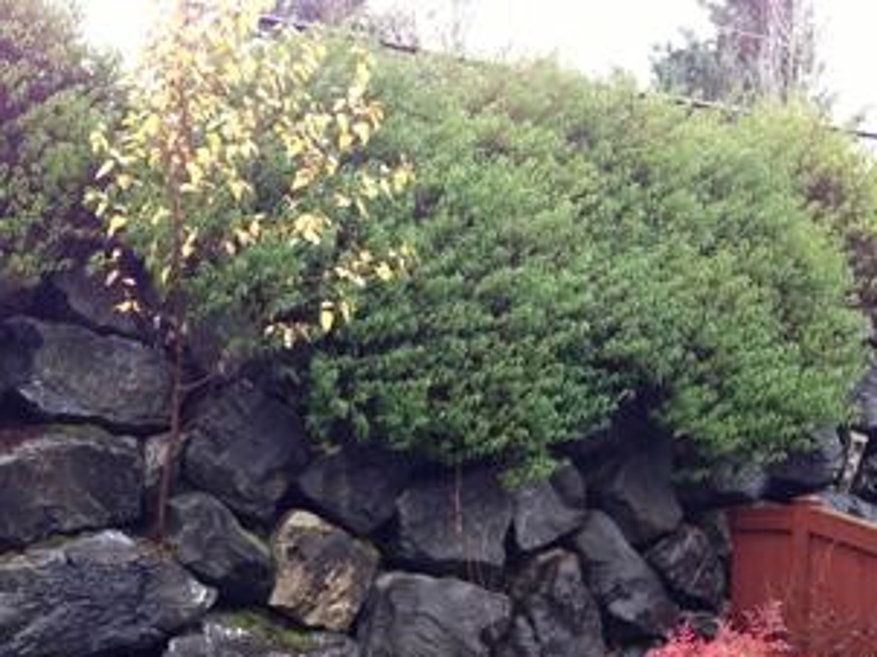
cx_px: 369
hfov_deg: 27.8
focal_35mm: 70
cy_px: 674
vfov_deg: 20.3
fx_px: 1772
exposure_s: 1/20
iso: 160
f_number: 2.4
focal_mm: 4.13
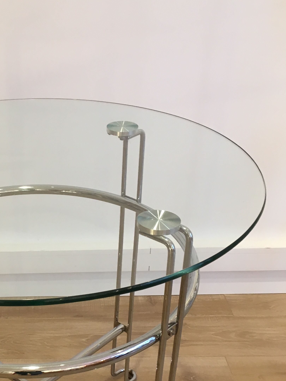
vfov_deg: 35.1
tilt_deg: -32.5
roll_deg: +2.3
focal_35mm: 54
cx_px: 24
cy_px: 267
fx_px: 595
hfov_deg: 26.1
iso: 100
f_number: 2.2
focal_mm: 4.15
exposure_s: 1/33
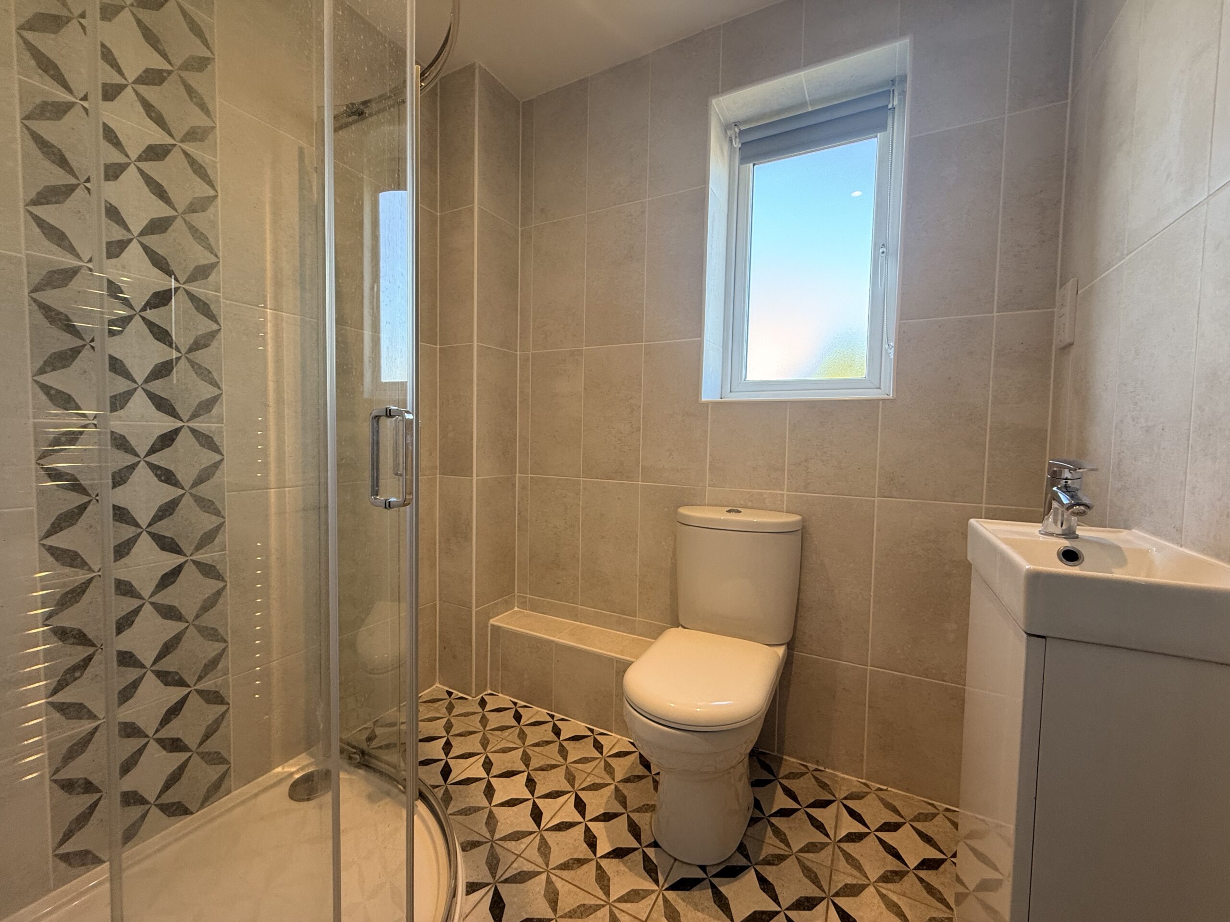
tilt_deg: -2.4
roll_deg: -1.3
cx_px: 615
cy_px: 461
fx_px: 497
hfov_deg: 102.1
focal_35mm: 14
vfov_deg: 85.7
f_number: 2.2
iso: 100
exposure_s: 1/100
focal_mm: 2.22
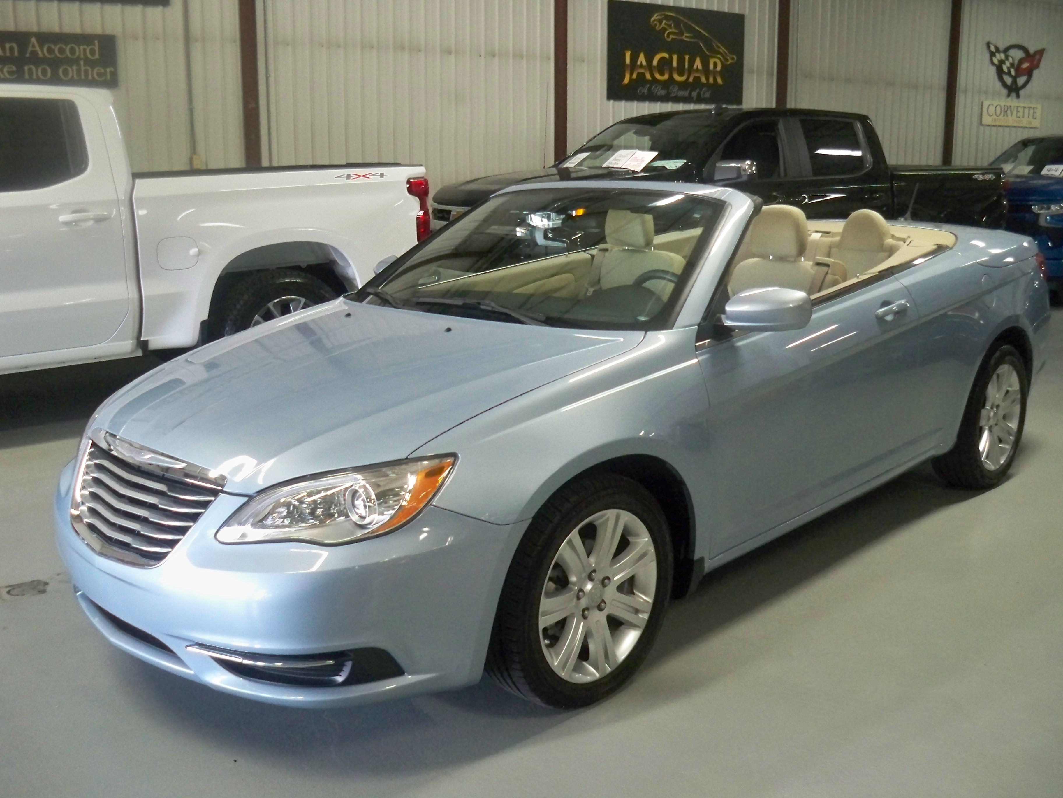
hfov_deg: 52.6
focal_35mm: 35
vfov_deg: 40.7
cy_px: 399
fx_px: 1075
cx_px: 532
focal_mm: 6.3
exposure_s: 1/60
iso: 400
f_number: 3.1
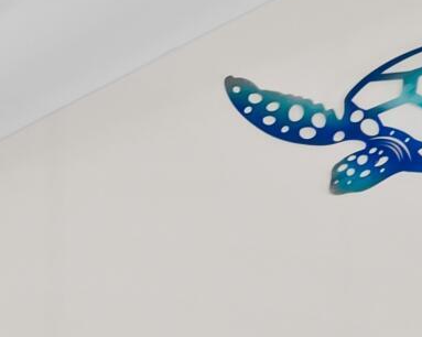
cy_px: 735
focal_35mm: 125
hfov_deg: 8.7
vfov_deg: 10.9
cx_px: -1168
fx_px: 1560
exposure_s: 1/3
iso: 100
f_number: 4.8
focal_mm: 11.5
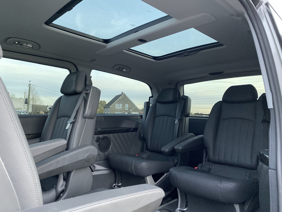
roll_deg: -1.5
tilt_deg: +2.4
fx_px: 212
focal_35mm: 26
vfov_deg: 53.1
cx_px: 141
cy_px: 106
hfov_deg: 67.3
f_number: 1.8
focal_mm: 4.25
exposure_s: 1/60
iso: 500
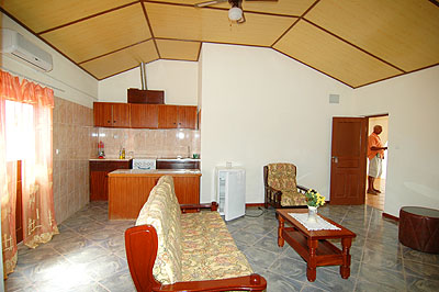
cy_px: 146
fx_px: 219
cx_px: 220
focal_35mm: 18
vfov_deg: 67.3
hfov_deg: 90.0
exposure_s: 1/80
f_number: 4.5
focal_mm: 12
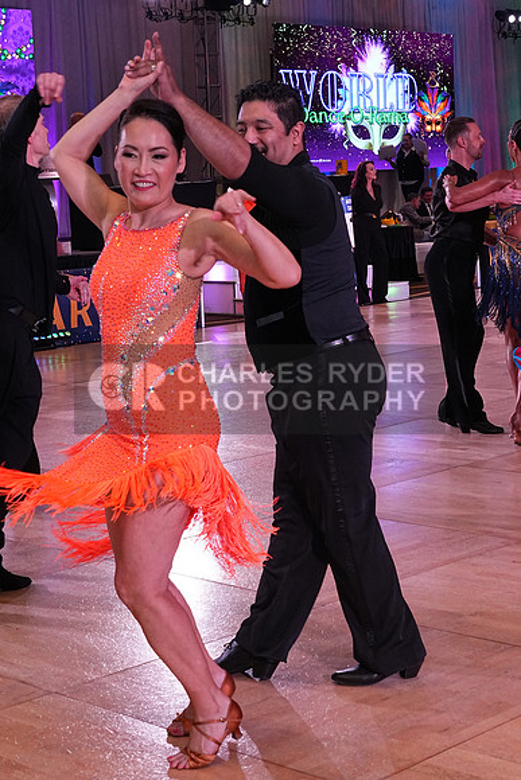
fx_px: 1453
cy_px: 390
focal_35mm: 67
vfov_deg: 30.1
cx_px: 260
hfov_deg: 20.3
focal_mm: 45
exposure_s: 1/250
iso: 2500
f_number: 9
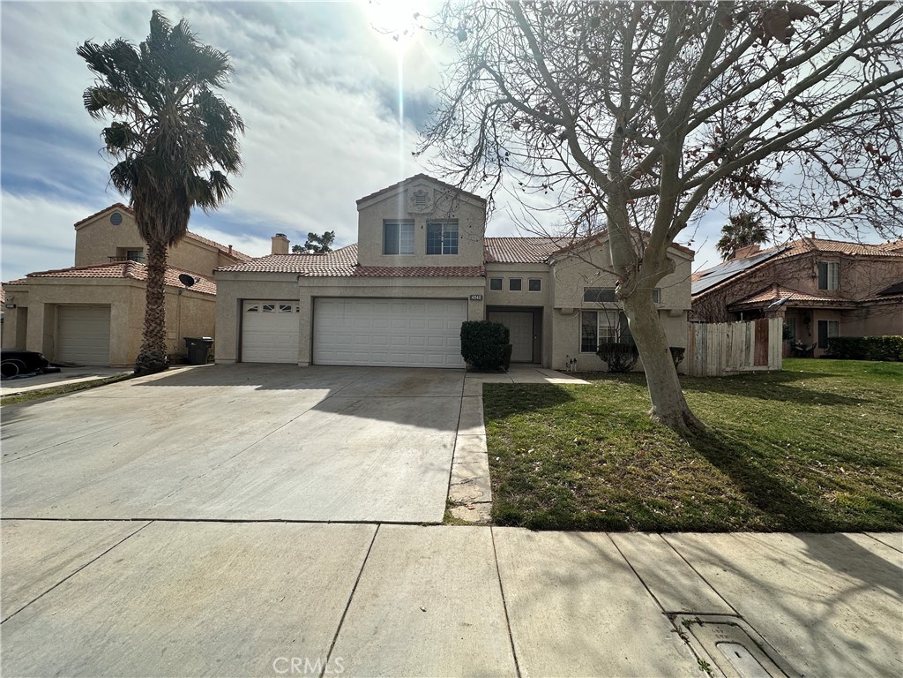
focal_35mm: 14
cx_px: 452
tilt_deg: +1.8
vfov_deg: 85.7
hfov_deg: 102.1
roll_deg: -1.1
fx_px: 365
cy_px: 339
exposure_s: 1/3040
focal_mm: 2.22
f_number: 2.2
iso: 50
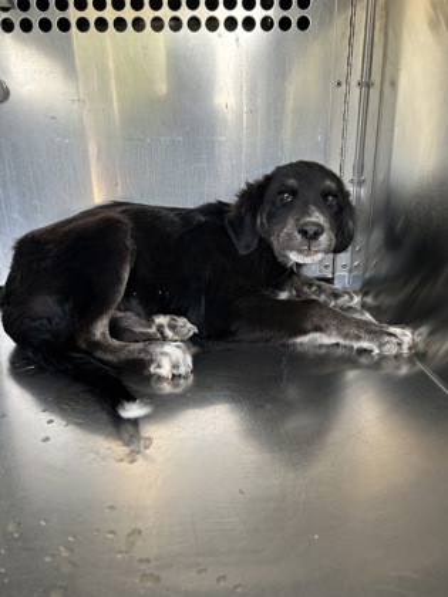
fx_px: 449
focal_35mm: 26
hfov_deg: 53.1
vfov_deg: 67.3
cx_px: 224
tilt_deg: -20.0
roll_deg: -0.6
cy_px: 298
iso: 40
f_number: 1.5
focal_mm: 5.7
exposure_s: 1/121
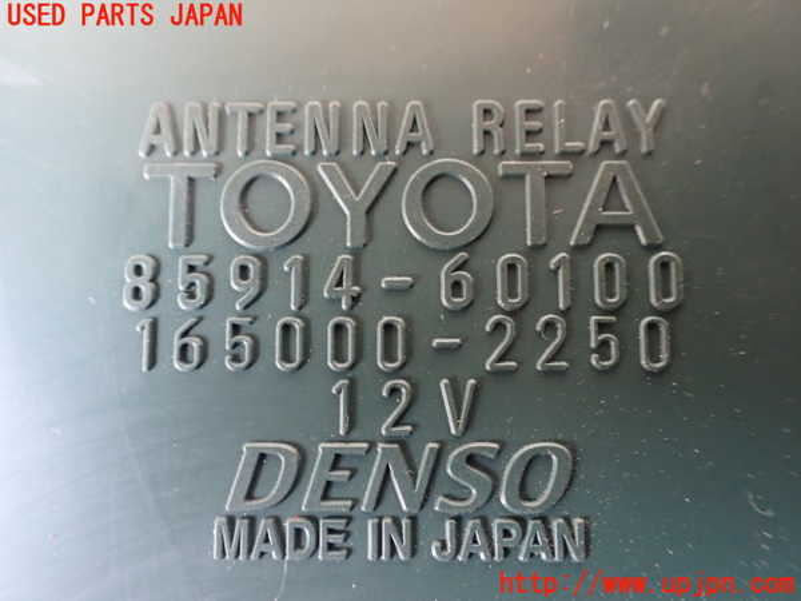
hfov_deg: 60.0
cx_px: 400
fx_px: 694
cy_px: 300
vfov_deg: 46.8
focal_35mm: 30
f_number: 2.3
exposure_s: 1/40
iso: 800
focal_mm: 5.4
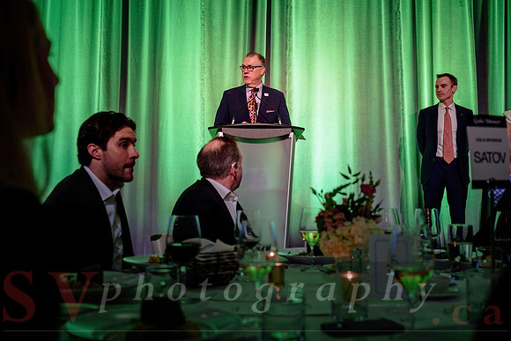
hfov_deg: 46.0
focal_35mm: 42
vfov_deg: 31.6
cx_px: 255
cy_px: 156
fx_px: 602
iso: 1000
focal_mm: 38
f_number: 4
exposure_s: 1/60
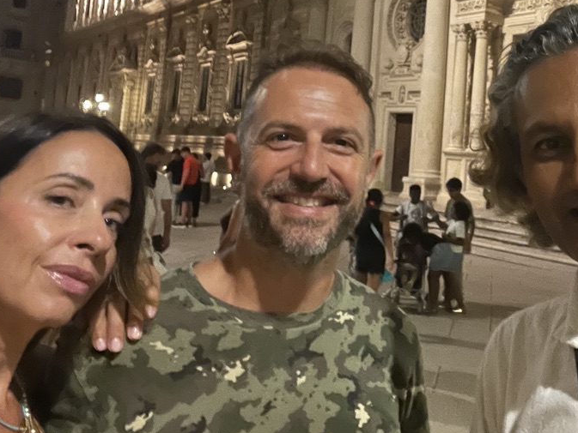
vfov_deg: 34.3
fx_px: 685
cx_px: 395
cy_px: 101
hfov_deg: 44.9
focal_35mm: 41
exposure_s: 1/14
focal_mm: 2.71
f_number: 2.2
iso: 1000
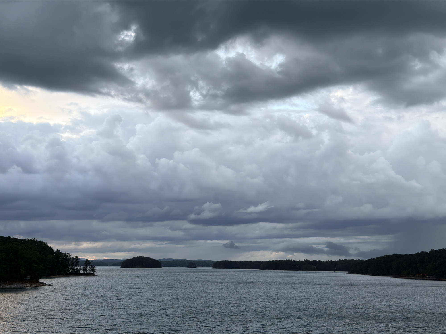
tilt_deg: +8.3
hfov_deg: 39.7
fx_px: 618
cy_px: 167
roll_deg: -0.5
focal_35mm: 48
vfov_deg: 30.3
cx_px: 223
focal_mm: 6.76
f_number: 1.78
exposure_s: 1/121
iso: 64
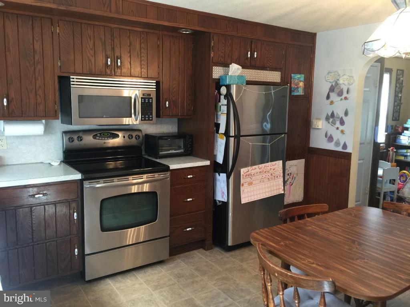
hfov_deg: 61.7
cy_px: 154
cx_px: 205
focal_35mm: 29
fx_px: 343
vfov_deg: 48.2
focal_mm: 4.15
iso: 50
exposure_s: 1/15
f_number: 2.2
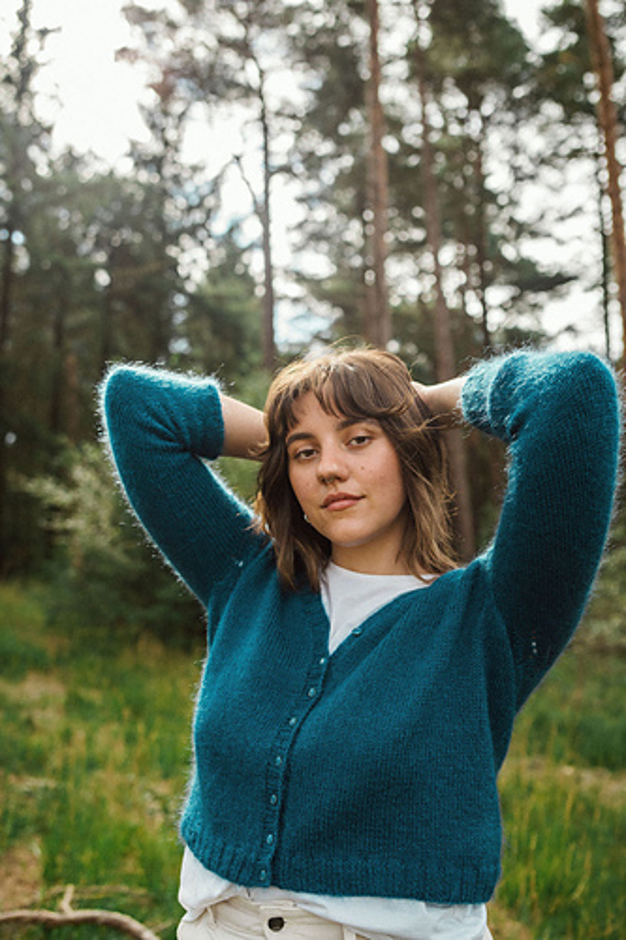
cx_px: 313
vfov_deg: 54.5
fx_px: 913
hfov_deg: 37.8
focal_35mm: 35
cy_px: 470
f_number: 3.2
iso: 320
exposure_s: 1/1000
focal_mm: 35
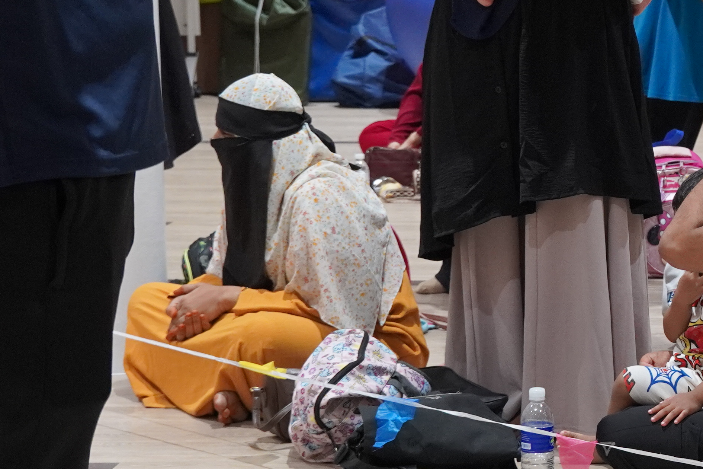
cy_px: 169
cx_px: 1033
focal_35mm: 147
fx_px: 2863
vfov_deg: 9.4
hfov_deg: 13.3
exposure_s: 1/160
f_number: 4
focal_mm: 30.8
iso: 1250
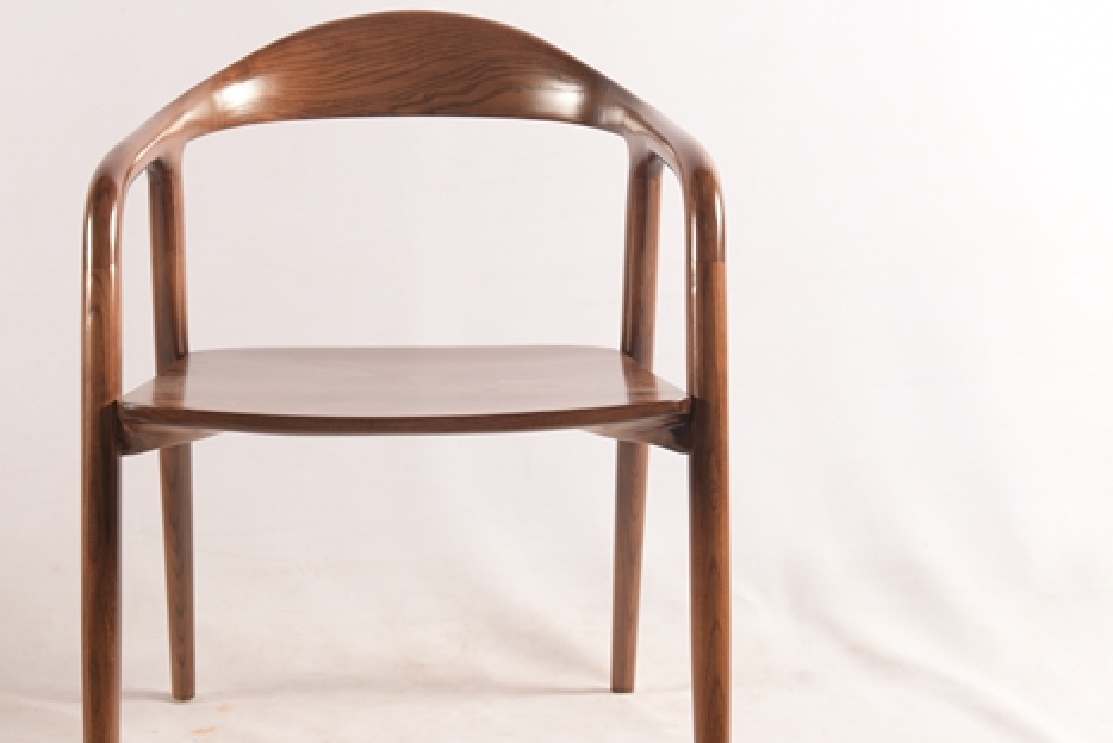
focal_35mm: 61
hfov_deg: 32.5
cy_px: 427
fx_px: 1887
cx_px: 353
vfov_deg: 22.3
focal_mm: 38
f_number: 4.5
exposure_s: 1/100
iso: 100
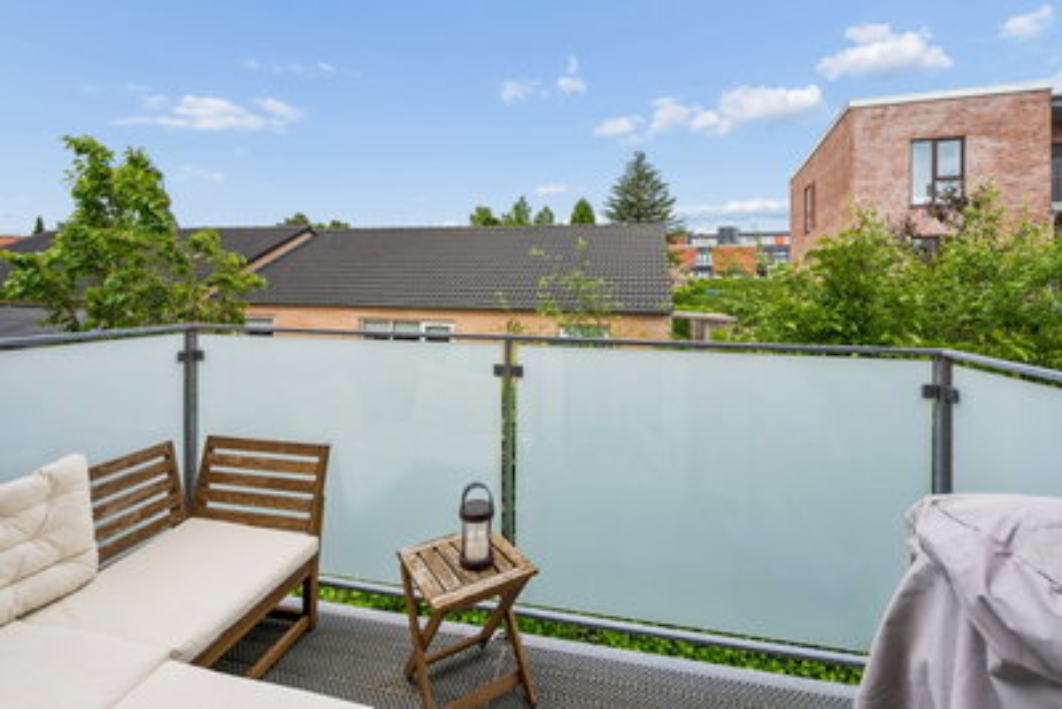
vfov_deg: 77.4
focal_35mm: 15
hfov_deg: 100.4
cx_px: 531
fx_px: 443
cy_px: 354
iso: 100
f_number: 6.3
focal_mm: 15
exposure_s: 1/160
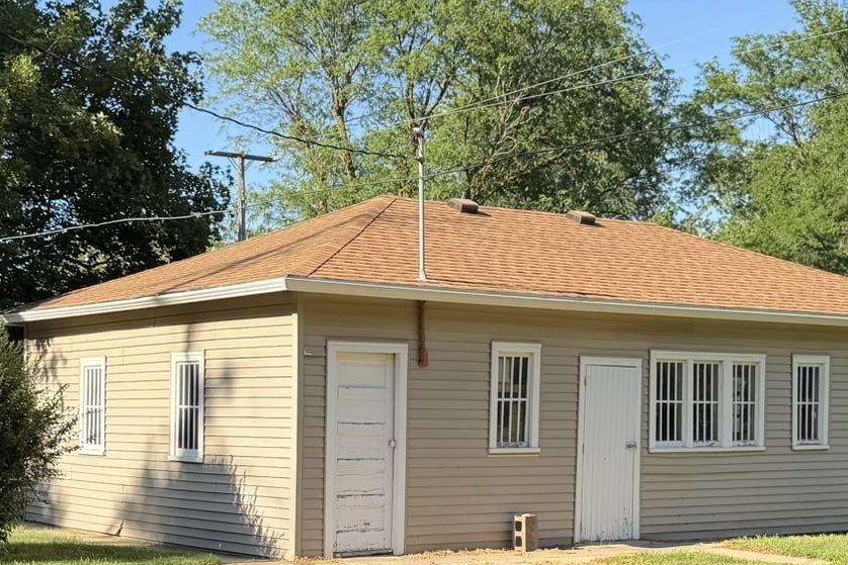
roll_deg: +0.5
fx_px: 1437
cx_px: 388
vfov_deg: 21.6
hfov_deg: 32.9
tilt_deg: -5.2
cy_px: 536
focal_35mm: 61
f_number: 1.78
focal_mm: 6.76
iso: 80
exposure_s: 1/1464
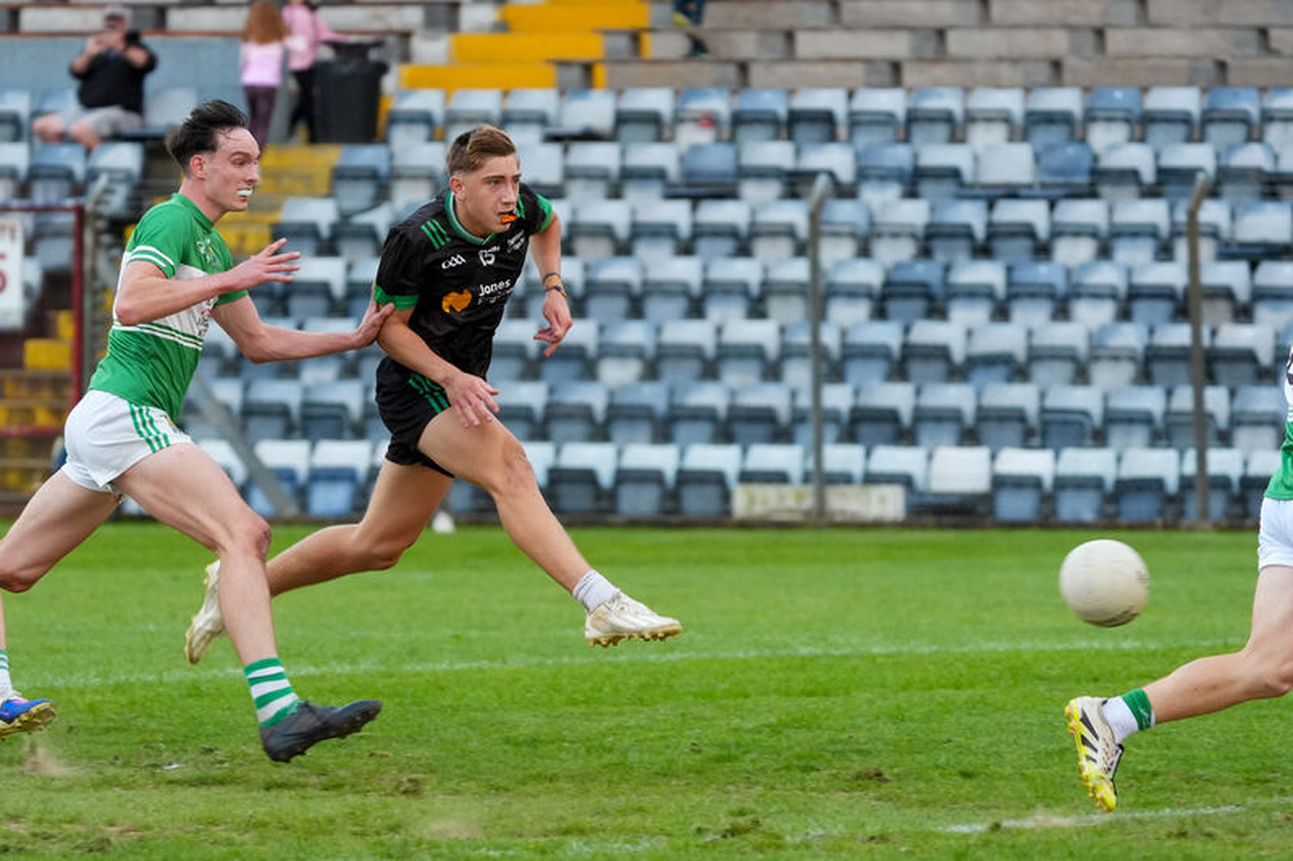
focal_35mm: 275
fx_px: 9874
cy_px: 430
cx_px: 646
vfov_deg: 5.0
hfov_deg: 7.5
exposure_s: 1/640
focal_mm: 275
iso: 4000
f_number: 6.3
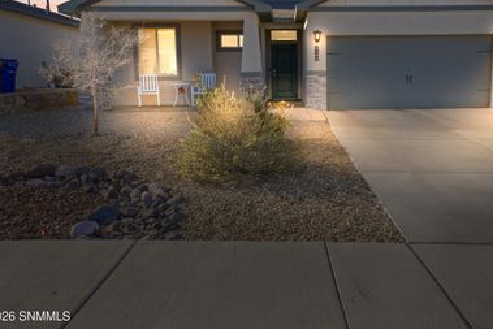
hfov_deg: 62.9
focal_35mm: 29
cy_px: 118
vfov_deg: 44.5
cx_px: 303
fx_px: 397
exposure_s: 1/40
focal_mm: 22
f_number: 8
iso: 100
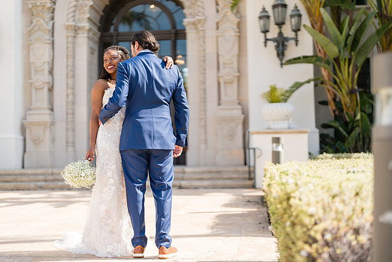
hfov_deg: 39.6
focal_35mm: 50
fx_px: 545
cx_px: 196
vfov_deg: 27.0
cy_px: 131
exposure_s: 1/4000
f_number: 1.2
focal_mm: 50
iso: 125
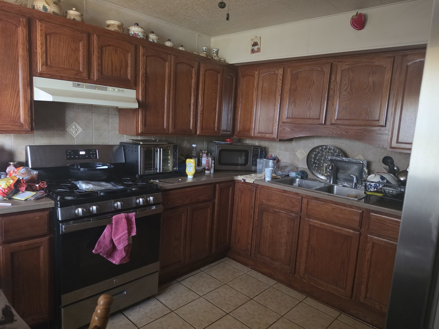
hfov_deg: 73.9
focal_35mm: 23
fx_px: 292
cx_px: 220
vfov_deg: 58.9
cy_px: 164
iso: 800
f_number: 1.4
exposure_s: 1/30
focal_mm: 6.5
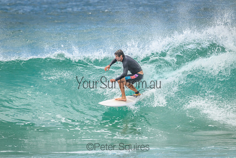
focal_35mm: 800
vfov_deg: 1.7
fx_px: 5245
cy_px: 79
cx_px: 118
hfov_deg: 2.6
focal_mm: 800
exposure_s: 1/2000
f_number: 11
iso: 1100
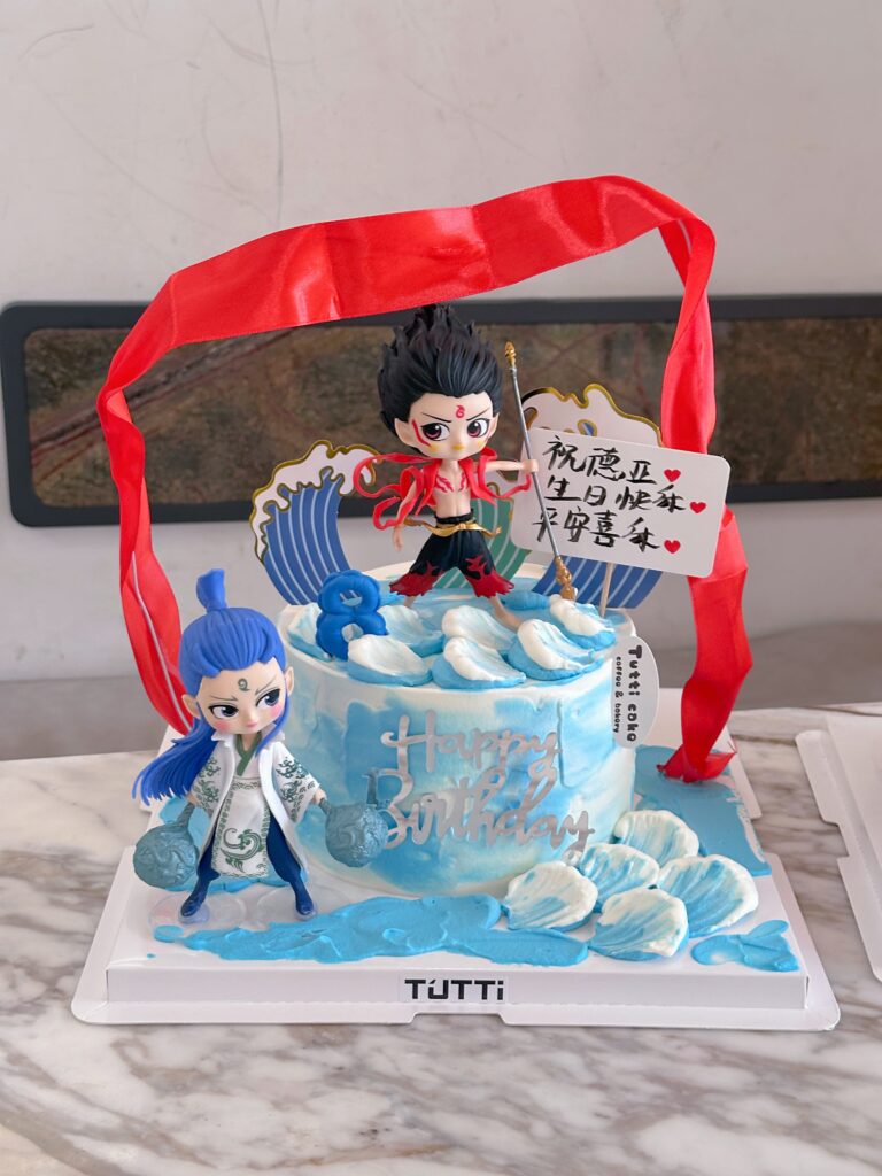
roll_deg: -2.1
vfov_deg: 39.7
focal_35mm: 48
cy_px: 588
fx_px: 1631
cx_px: 441
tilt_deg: -20.2
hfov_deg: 30.3
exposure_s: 1/50
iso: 100
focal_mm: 6.86
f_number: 1.78
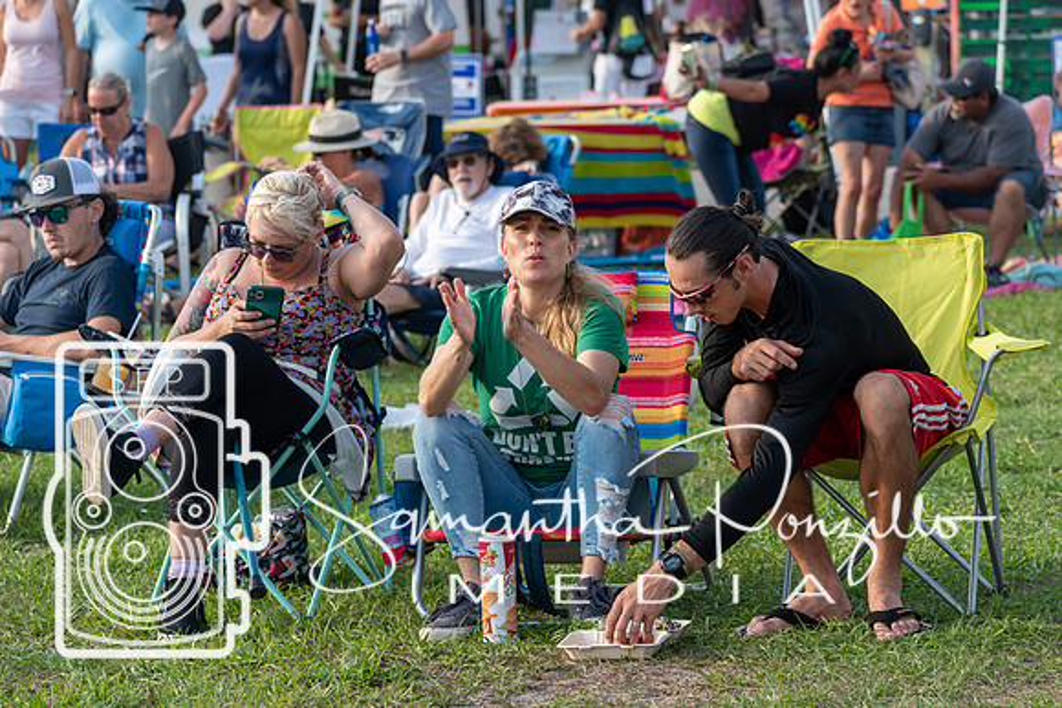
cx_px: 531
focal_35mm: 165
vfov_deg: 8.3
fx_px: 4868
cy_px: 354
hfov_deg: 12.4
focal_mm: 110
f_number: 5.6
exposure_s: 1/500
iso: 250
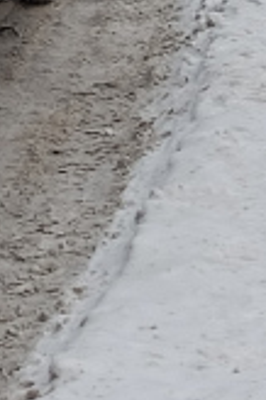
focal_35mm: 249
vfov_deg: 8.0
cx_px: -683
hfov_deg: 5.1
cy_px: -339
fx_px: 2765
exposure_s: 1/136
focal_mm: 4.22
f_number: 1.8
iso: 55
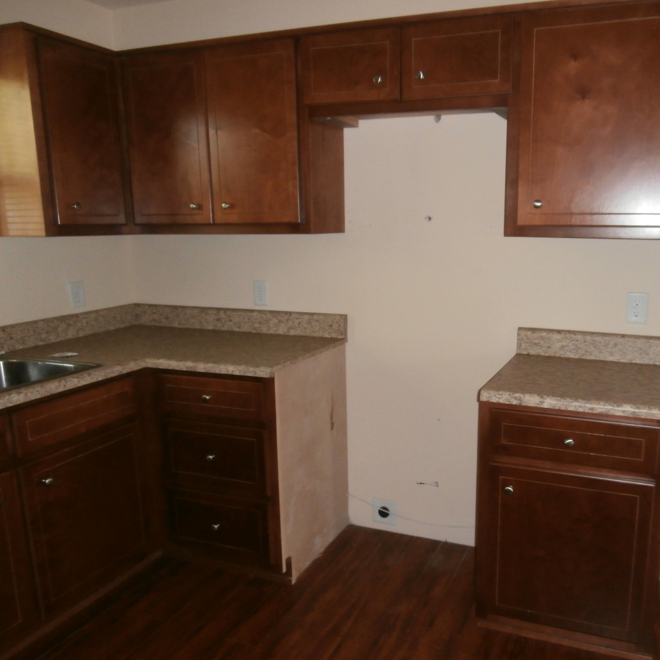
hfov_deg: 55.1
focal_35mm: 29
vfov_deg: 55.6
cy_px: 333
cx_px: 403
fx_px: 626
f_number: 3
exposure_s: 1/30
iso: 200
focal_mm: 4.2
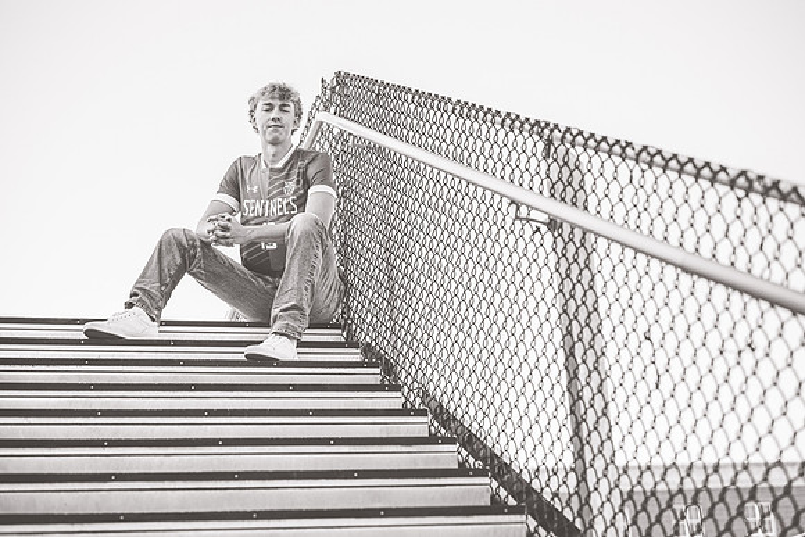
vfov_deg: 19.5
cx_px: 402
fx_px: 1566
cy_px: 268
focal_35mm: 70
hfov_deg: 28.8
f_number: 3.5
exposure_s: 1/640
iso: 200
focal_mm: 70
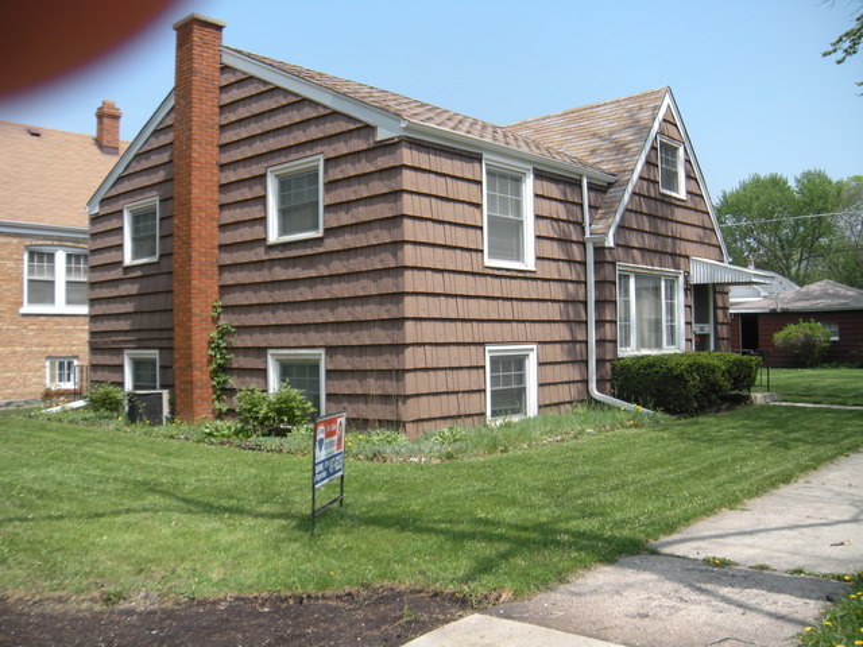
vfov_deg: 40.7
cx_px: 432
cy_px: 324
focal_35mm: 35
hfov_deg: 52.6
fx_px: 873
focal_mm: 5.9
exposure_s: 1/455
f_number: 3.8
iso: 64
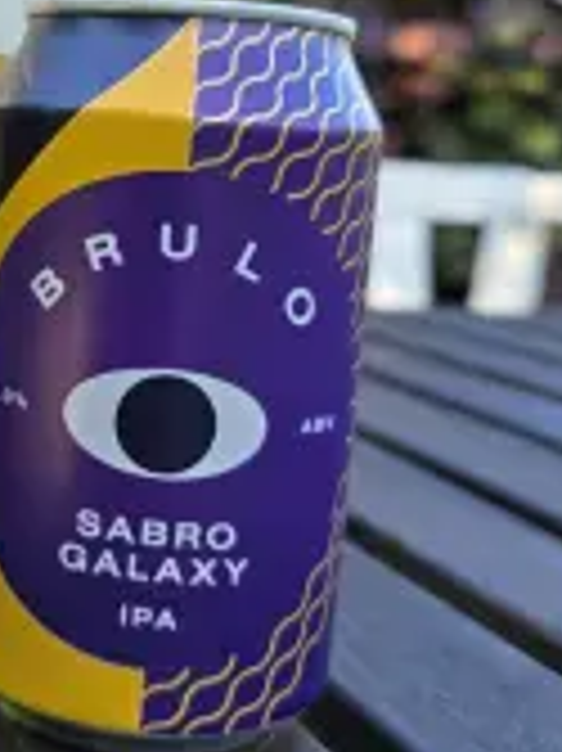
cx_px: -4
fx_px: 1192
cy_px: 252
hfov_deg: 25.2
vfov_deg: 34.6
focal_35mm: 55
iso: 50
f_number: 1.7
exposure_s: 1/359
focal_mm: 6.3
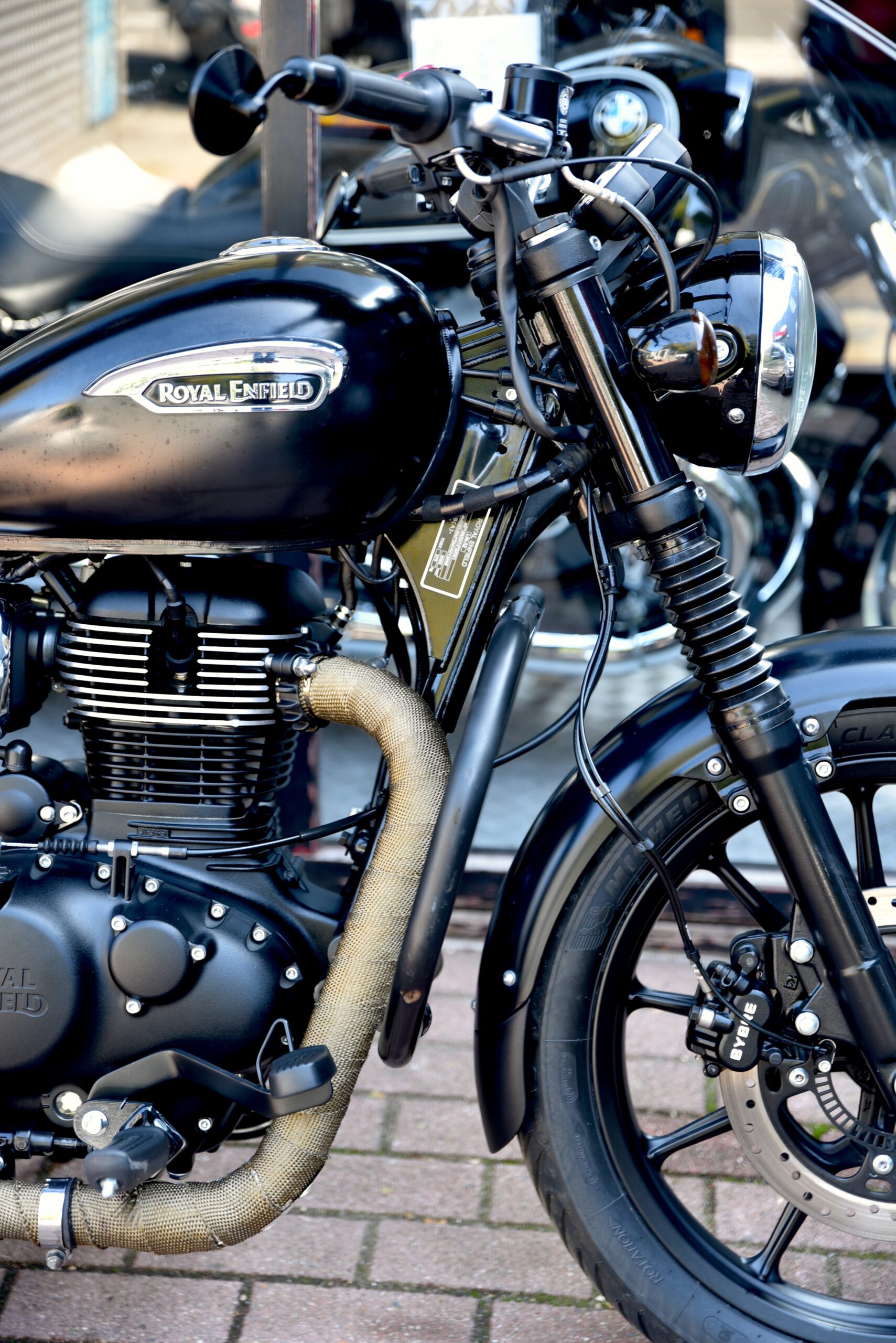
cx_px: 448
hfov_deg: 19.5
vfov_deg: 28.8
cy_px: 672
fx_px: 2611
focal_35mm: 70
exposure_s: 1/40
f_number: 2.8
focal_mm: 70
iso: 100
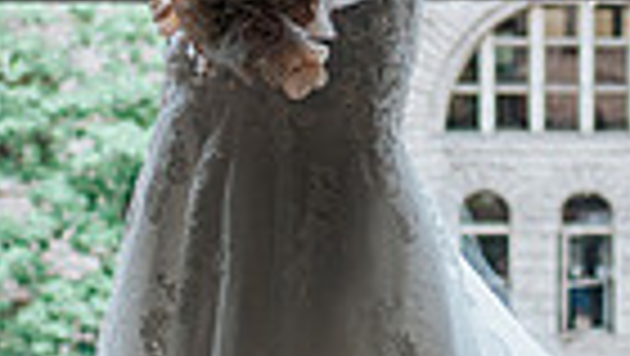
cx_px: 285
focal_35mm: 165
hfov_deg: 13.0
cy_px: -83
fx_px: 2758
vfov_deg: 7.3
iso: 110
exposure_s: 1/125
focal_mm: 35
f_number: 2.2
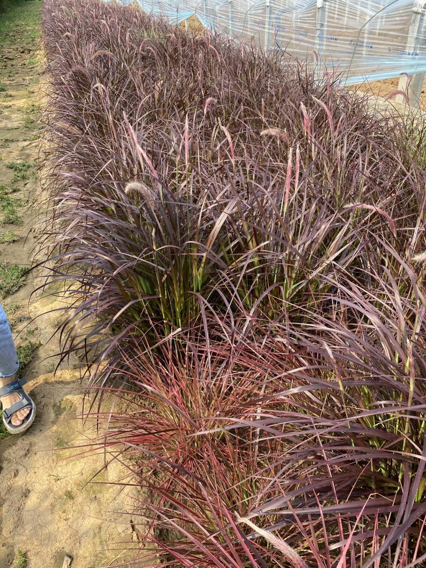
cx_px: 213
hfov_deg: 53.1
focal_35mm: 26
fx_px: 427
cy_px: 284
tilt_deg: -35.8
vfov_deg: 67.3
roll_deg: -0.4
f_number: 1.8
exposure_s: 1/597
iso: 32
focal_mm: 4.25
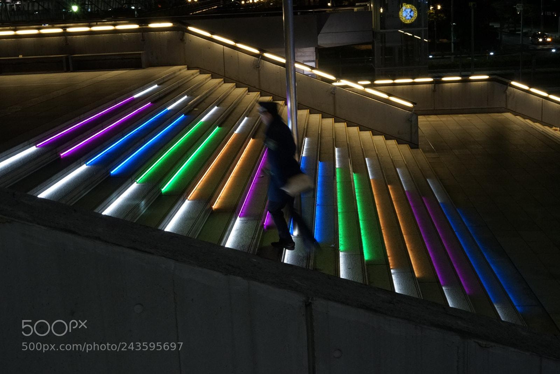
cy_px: 187
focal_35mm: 50
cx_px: 280
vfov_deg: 27.0
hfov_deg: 39.6
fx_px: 778
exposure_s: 1/10
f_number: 16
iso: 3200
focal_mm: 50
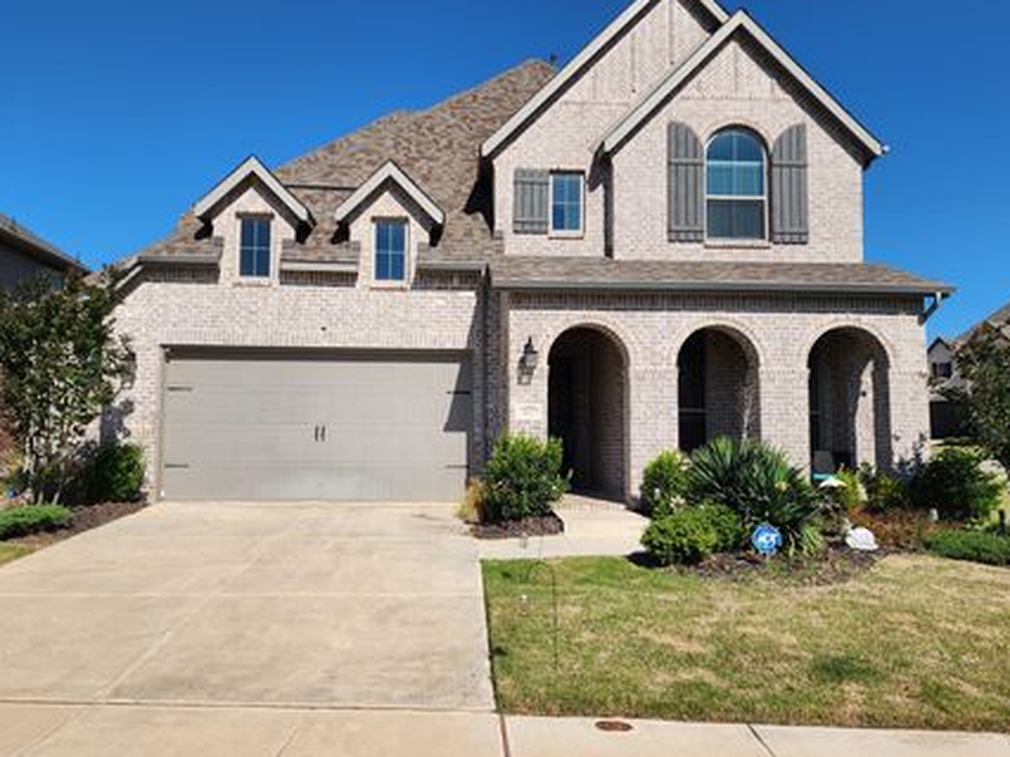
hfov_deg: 65.3
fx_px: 787
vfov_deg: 51.3
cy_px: 374
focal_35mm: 27
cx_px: 493
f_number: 1.8
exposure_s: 1/1422
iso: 12
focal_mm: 6.4
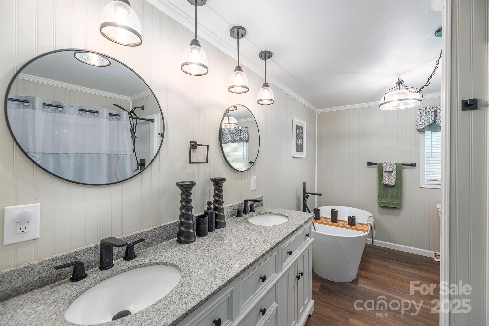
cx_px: 244
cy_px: 163
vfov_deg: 81.2
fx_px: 190
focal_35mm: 14
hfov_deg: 104.2
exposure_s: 1/160
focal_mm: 14
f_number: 7.1
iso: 320
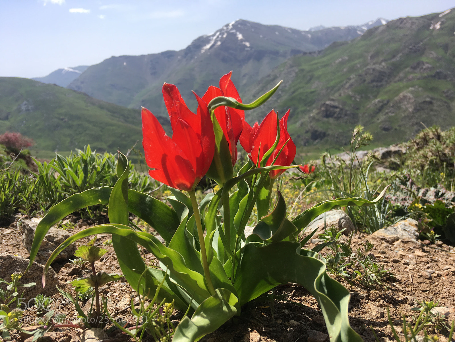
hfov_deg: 61.7
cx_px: 228
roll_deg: +8.3
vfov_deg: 48.2
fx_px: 381
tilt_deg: -16.5
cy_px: 171
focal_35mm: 29
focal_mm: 4.15
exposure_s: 1/1282
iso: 25
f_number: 2.2
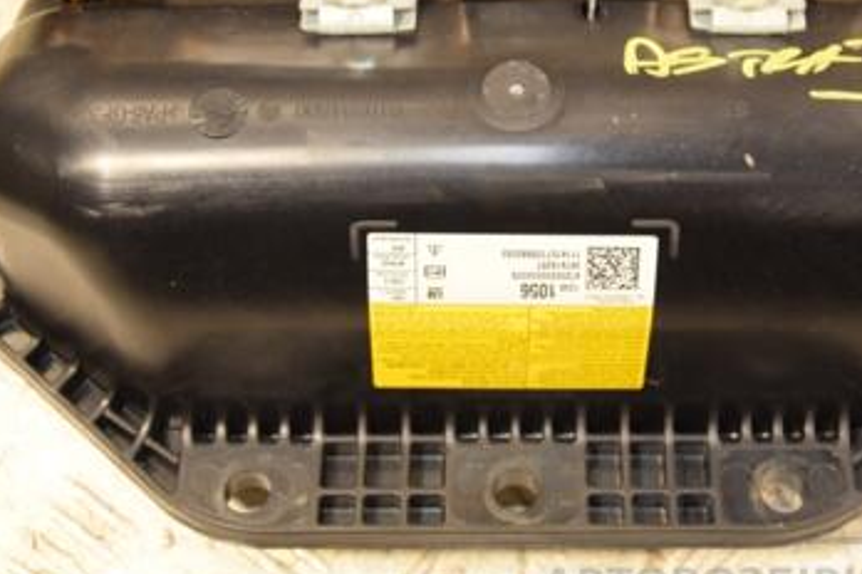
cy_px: 153
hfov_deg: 23.1
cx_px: 495
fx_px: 2107
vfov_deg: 15.5
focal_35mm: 88
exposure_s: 1/200
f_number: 5
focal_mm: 34
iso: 800
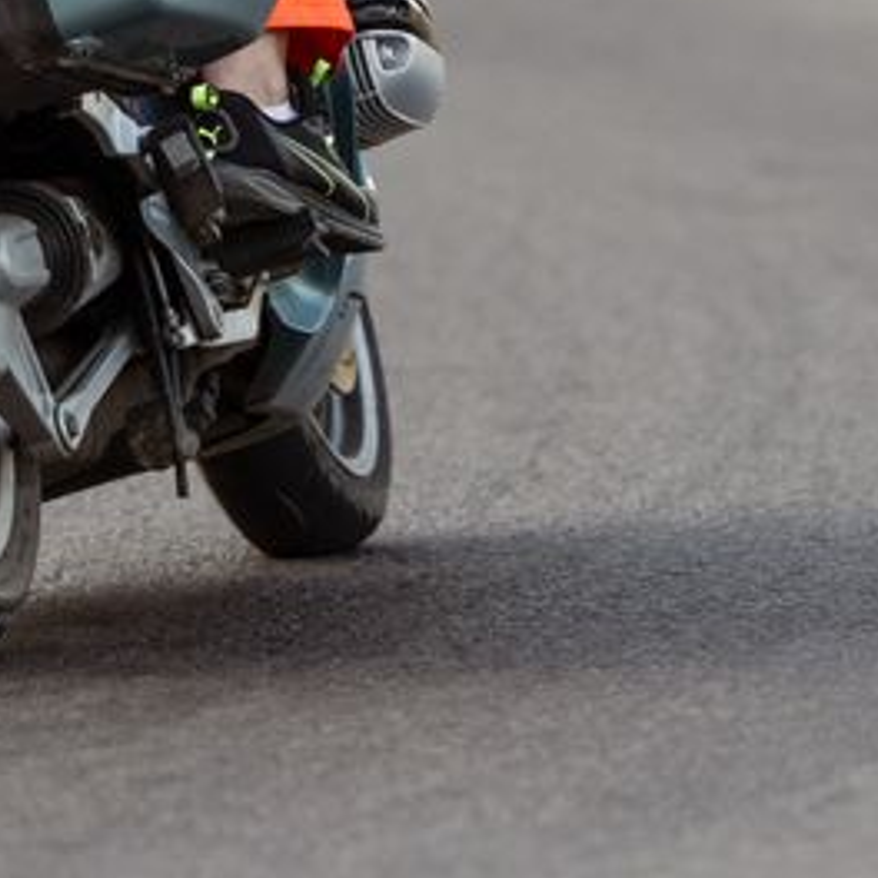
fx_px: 16472
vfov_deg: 3.1
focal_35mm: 574
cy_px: -102
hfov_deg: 3.0
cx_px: -150
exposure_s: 1/800
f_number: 2.2
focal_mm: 135
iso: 200
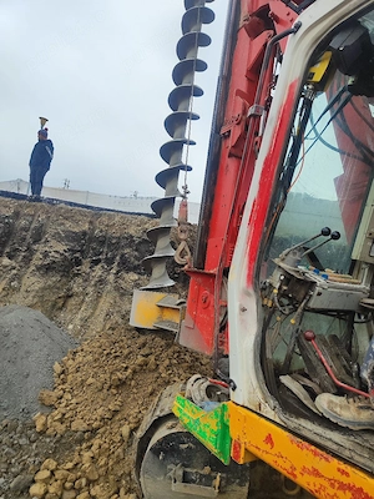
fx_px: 331
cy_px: 250
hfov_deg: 58.9
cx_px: 187
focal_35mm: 23
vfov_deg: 73.9
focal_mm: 5.59
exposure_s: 1/208
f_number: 1.88
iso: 50
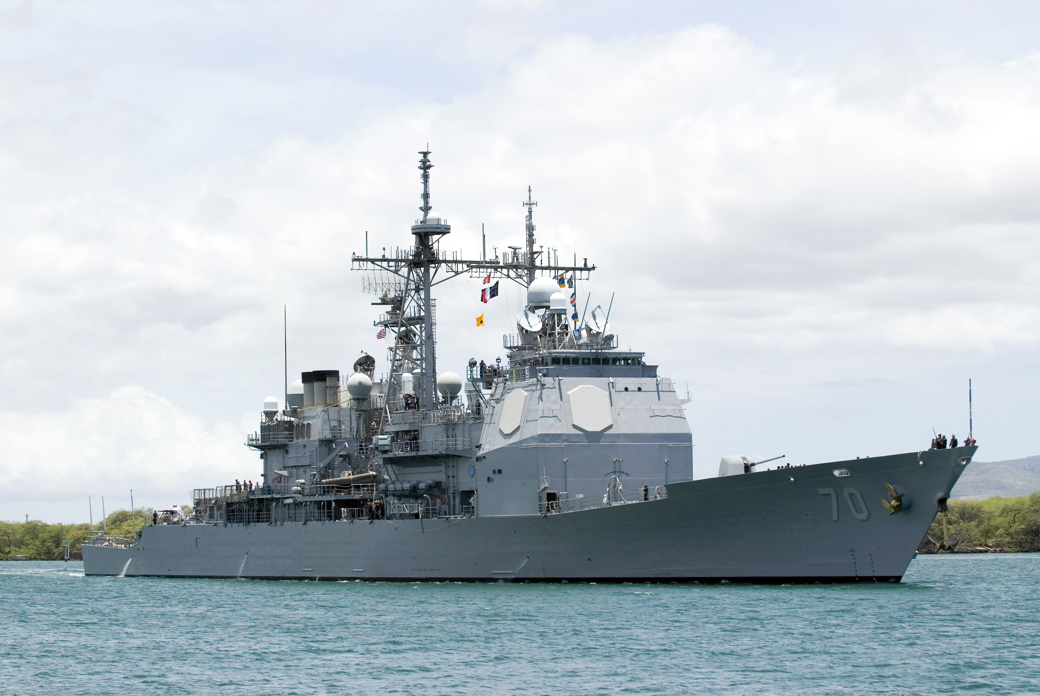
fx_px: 3037
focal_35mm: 105
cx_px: 520
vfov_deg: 13.1
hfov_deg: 19.4
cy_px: 348
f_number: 8
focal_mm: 70
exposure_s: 1/250
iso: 100
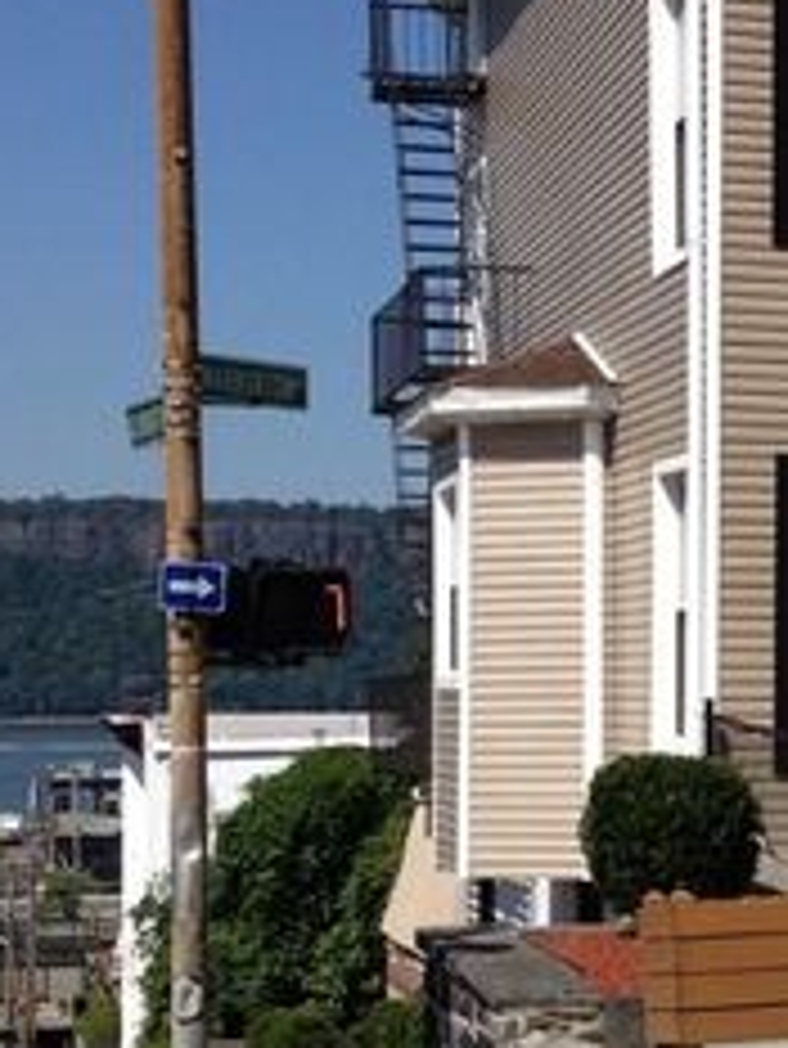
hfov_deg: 14.5
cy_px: 717
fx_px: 3032
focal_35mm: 100
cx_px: 860
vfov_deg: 19.6
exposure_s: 1/2123
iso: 50
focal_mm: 4.28
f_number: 2.4
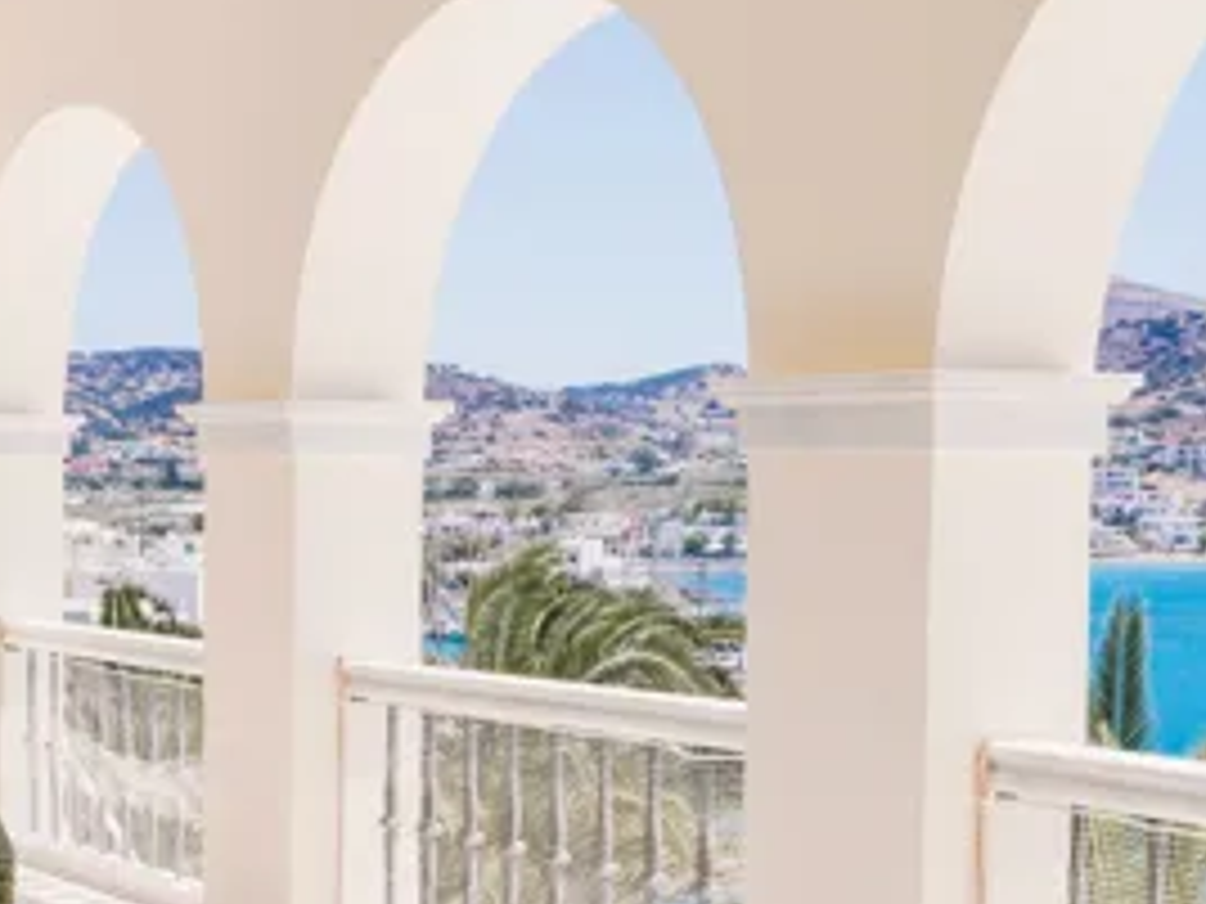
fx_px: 2404
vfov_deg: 21.2
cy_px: 652
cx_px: 369
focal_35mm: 69
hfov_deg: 27.9
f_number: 14
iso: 320
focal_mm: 32
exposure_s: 1/250
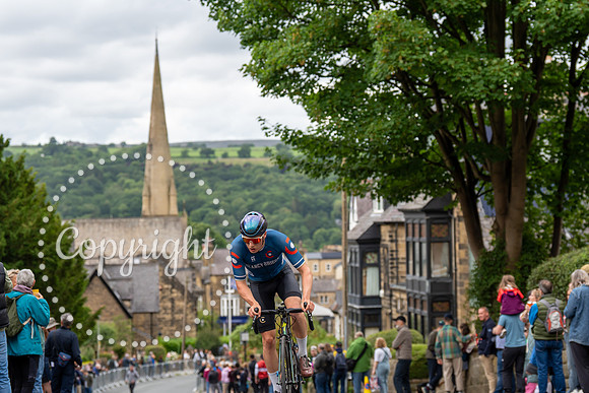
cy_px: 196
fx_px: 1514
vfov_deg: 14.8
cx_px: 294
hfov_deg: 22.0
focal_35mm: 93
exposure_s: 1/800
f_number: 3.5
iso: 400
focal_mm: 84
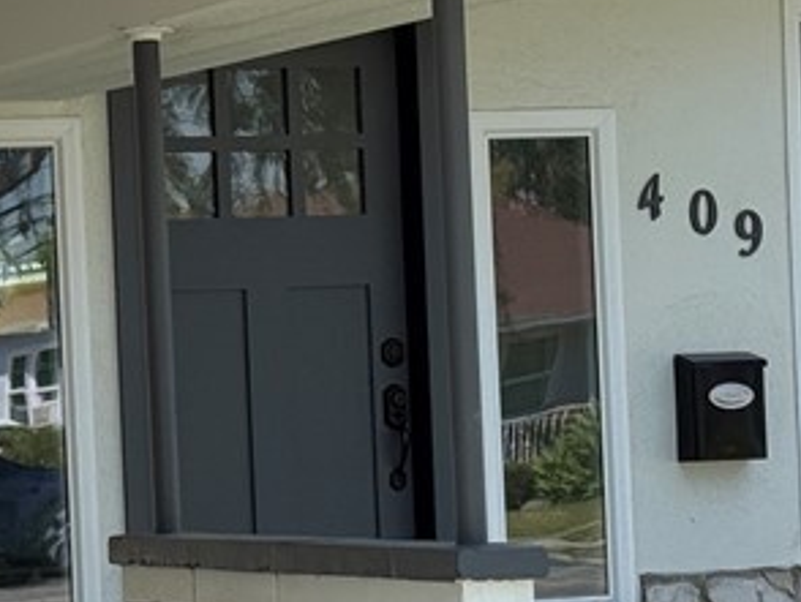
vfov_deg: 8.9
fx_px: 3867
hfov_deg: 11.6
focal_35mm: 167
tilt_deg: +1.5
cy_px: 436
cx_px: -112
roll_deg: +2.2
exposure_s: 1/3096
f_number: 1.78
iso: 80
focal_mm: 6.76
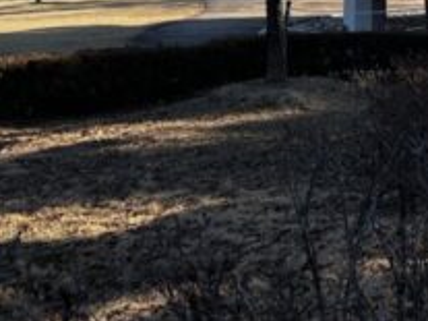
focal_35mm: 88
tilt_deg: +7.8
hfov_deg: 21.7
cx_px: 389
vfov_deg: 15.0
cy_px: -221
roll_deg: +0.5
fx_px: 1087
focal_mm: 5.7
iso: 50
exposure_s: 1/2571
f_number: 1.5
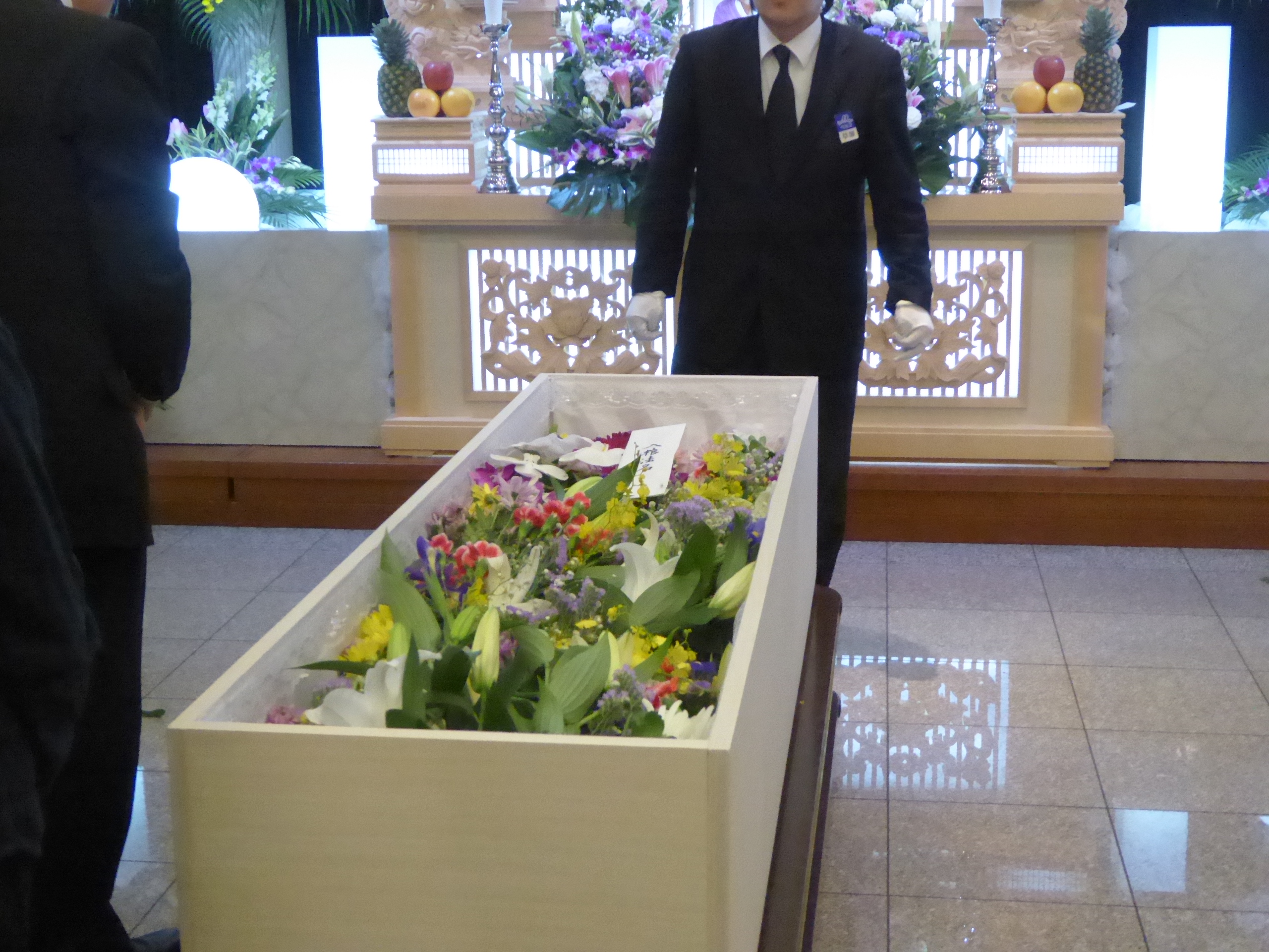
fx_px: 1943
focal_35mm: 53
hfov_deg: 36.2
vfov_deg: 27.5
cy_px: 476
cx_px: 634
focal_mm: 9
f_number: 4.1
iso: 1600
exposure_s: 1/100
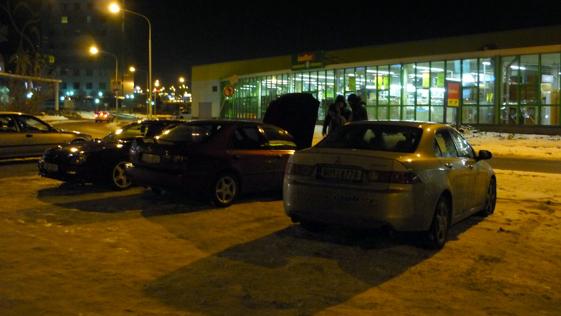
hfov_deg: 55.3
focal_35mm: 36
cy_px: 122
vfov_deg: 32.7
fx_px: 536
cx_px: 280
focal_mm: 5.5
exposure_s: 1/8
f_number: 2.8
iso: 400
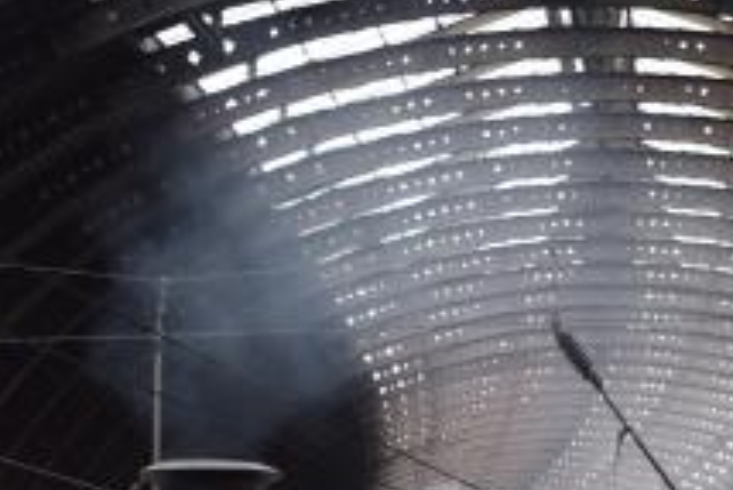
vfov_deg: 9.4
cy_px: 665
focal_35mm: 143
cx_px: 558
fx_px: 2914
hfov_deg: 14.3
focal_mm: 34
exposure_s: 1/80
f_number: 4.5
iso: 400
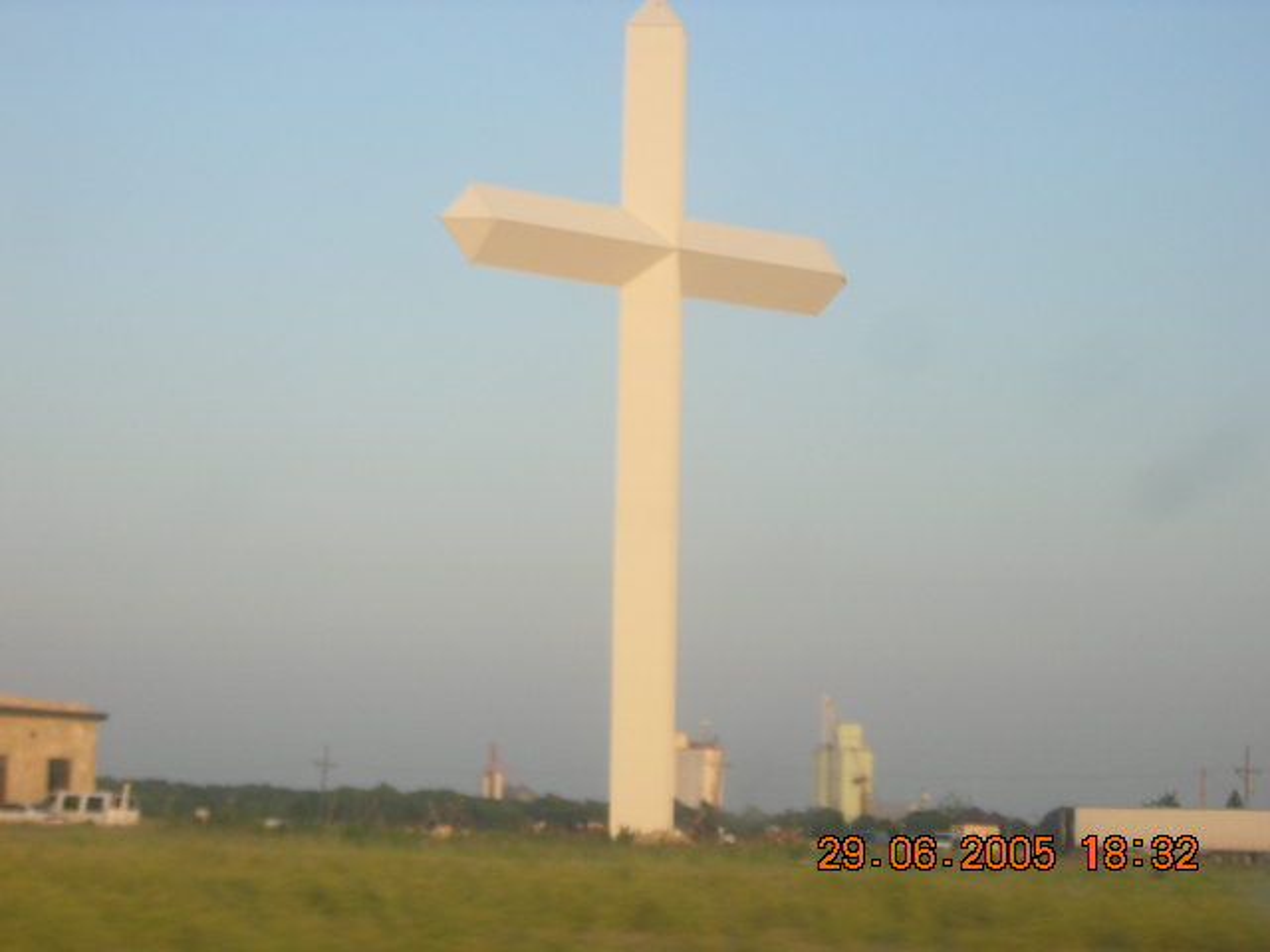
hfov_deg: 18.9
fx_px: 3816
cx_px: 635
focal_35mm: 104
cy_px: 476
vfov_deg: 14.2
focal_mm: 13.6
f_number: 4.6
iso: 100
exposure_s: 1/101
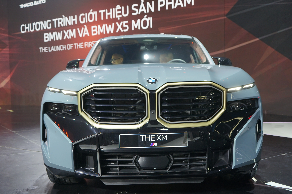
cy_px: 97
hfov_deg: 51.9
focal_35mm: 37
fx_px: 300
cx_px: 146
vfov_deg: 35.9
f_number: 4.5
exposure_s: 1/40
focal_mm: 37
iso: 400
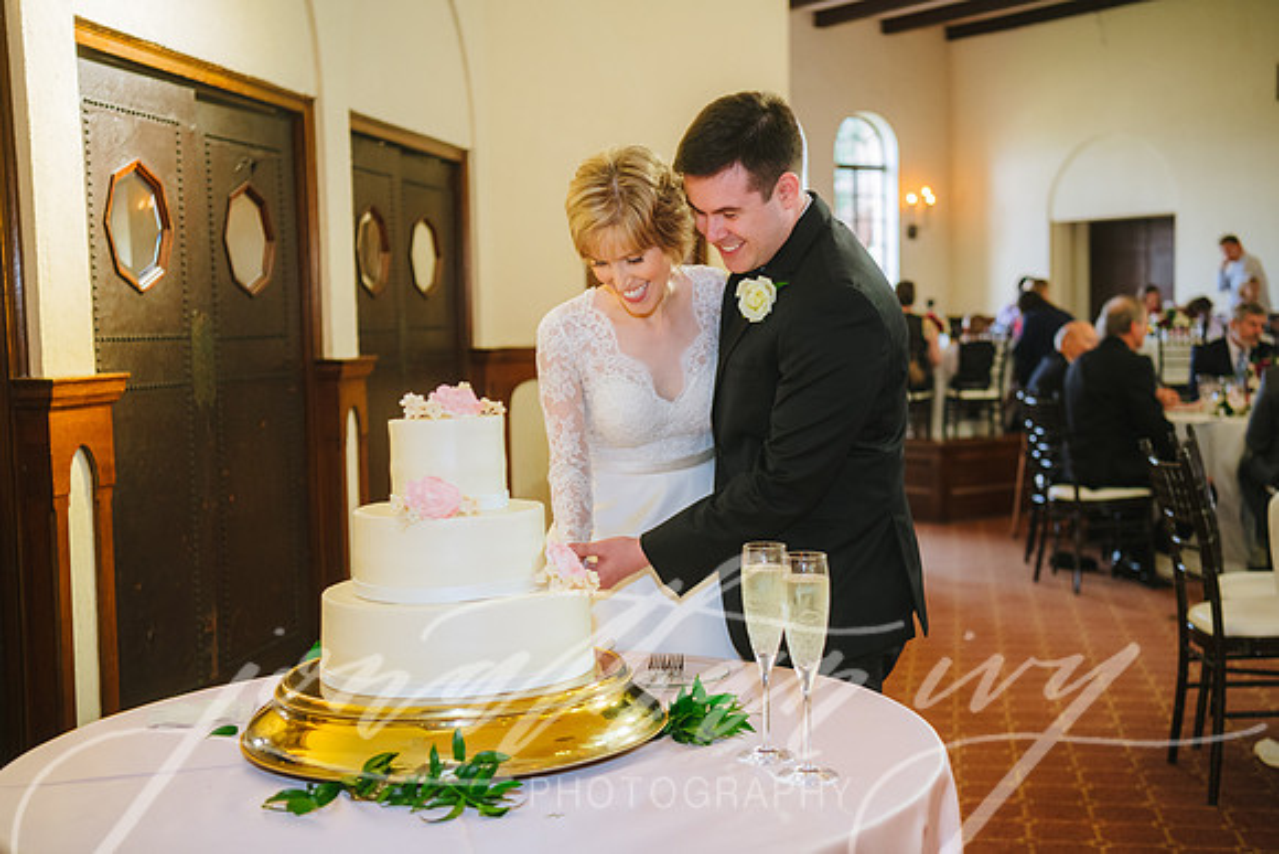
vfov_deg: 28.4
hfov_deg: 41.5
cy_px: 427
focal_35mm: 48
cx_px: 640
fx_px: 1689
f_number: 2.8
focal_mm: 46
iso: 640
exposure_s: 1/200
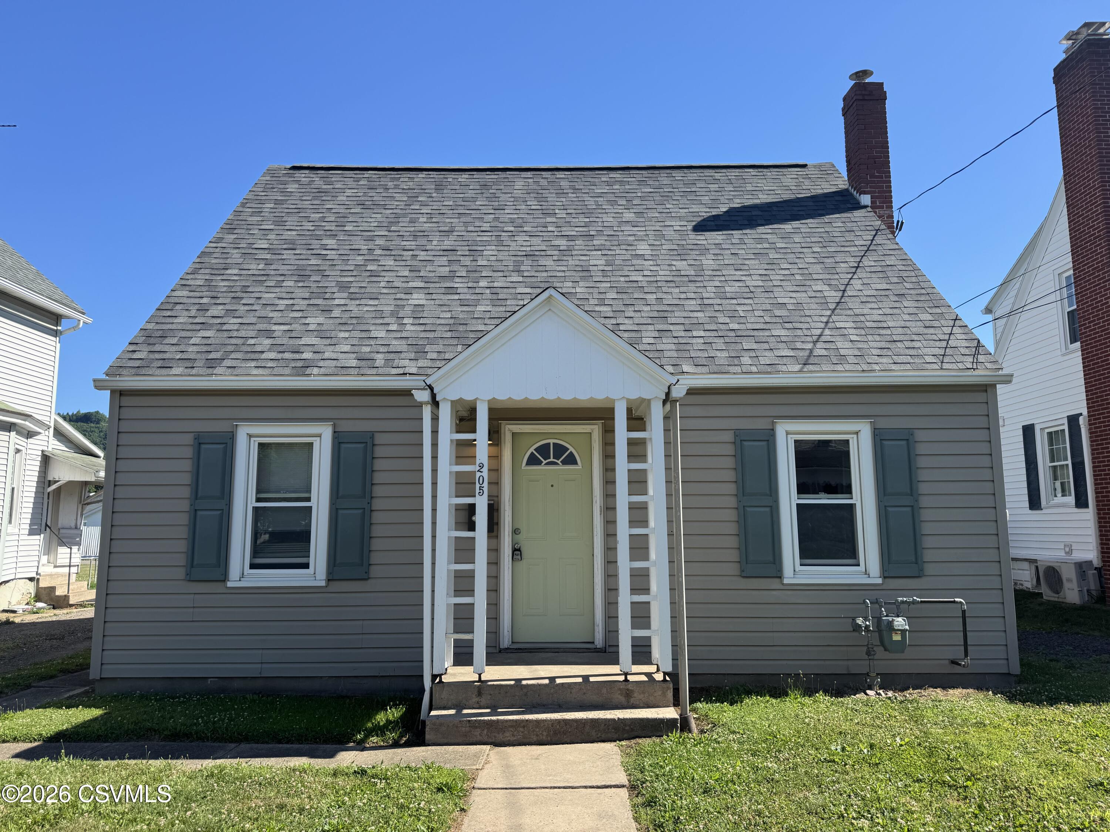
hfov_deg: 71.6
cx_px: 555
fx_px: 770
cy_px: 416
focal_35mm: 24
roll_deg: +0.2
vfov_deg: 56.8
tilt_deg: +7.3
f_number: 1.78
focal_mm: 6.76
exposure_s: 1/2174
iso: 80
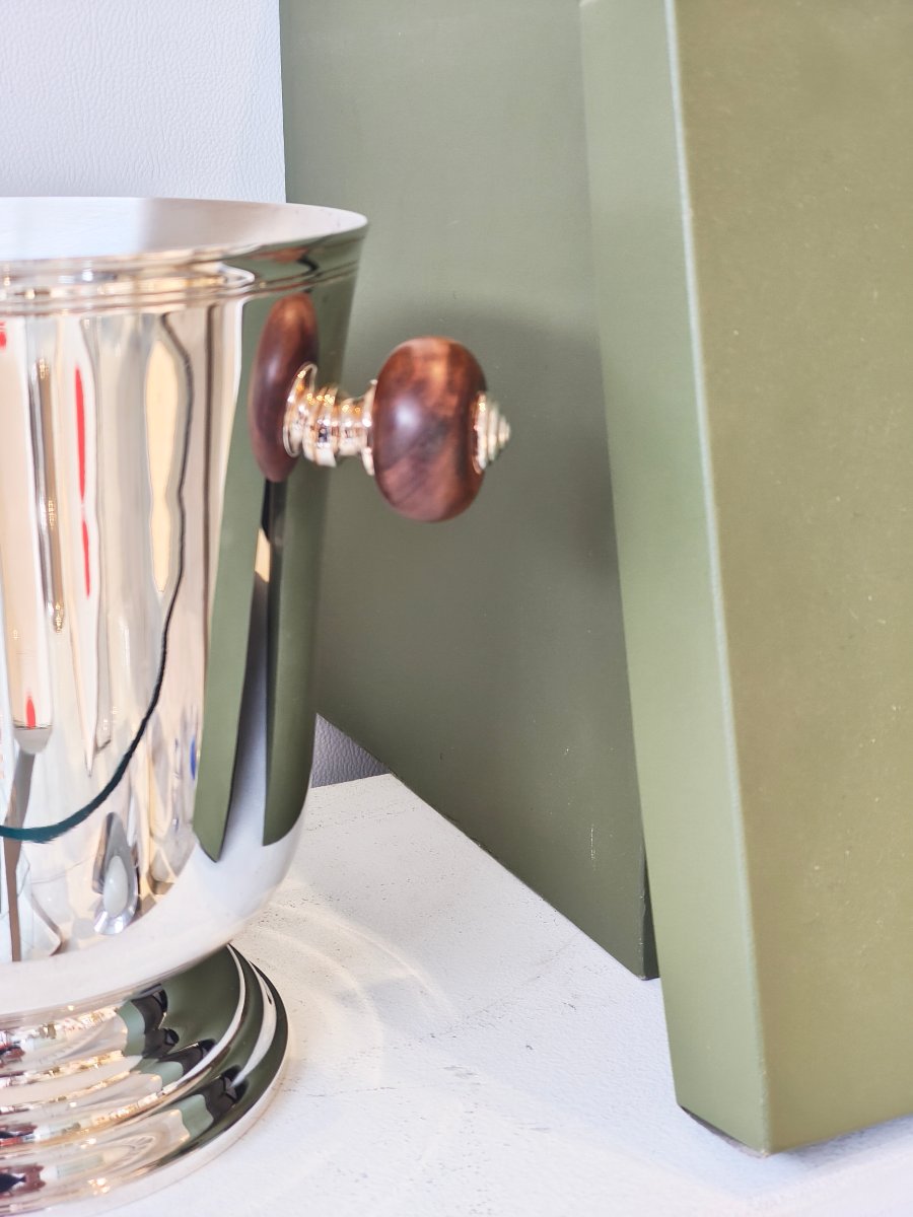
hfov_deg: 29.1
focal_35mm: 50
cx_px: 456
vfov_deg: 38.2
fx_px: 1758
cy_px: 608
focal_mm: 7.1
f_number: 2
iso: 859
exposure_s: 1/100
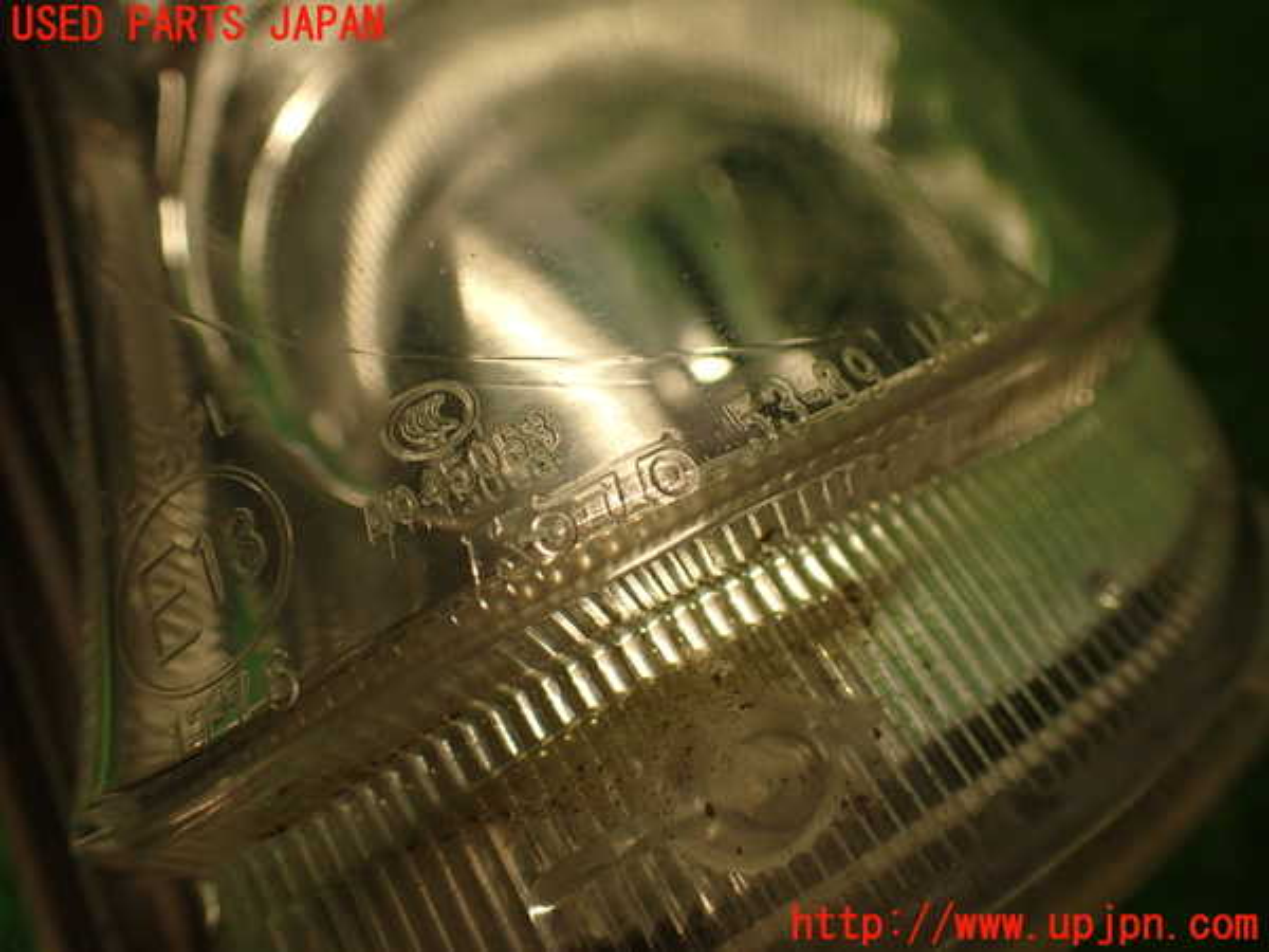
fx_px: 1173
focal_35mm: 32
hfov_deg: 56.8
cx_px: 634
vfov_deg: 44.2
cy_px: 476
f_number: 2.4
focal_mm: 5.79
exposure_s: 1/60
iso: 100
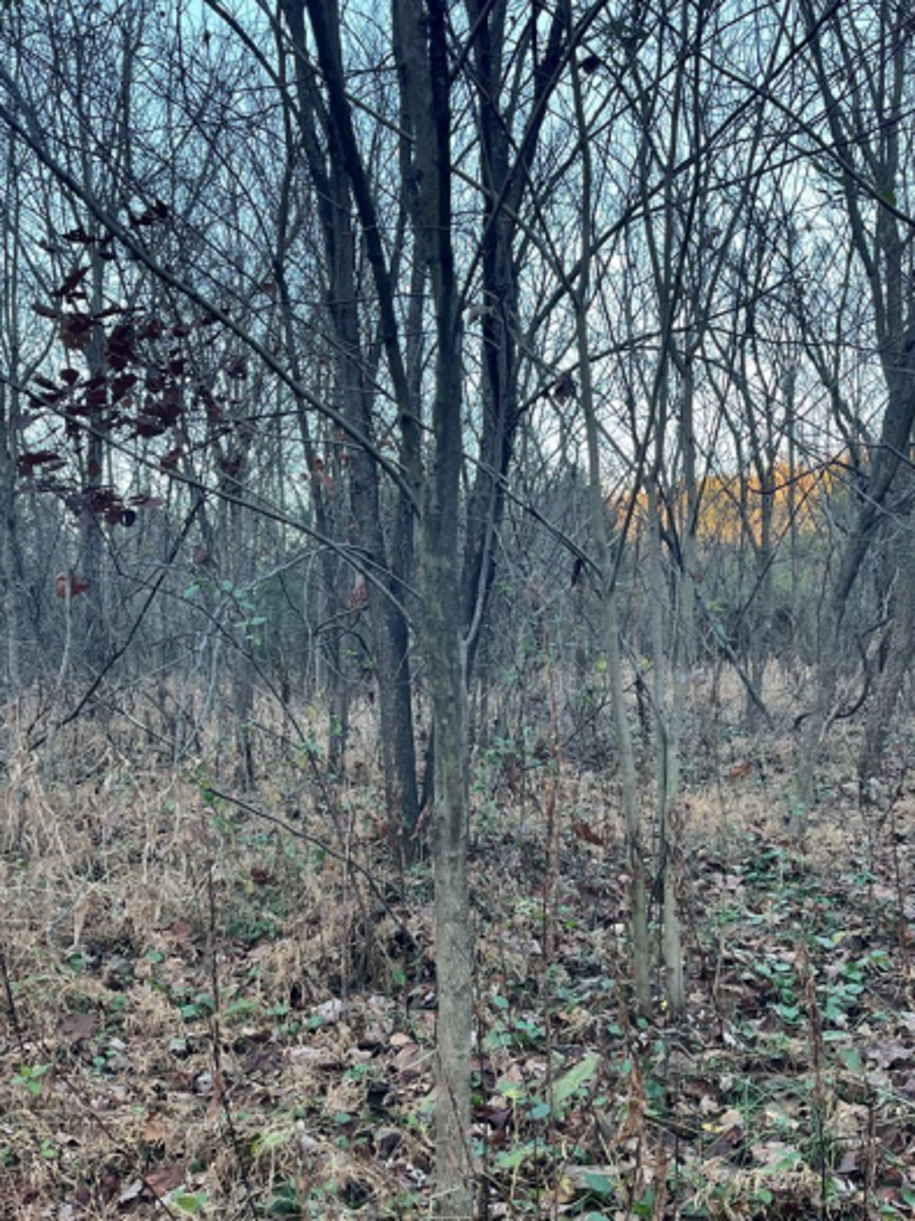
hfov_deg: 42.9
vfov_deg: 55.2
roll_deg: +1.9
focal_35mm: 33
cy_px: 700
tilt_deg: -1.1
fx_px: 1164
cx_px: 416
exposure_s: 1/121
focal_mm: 5.1
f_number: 1.6
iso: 64
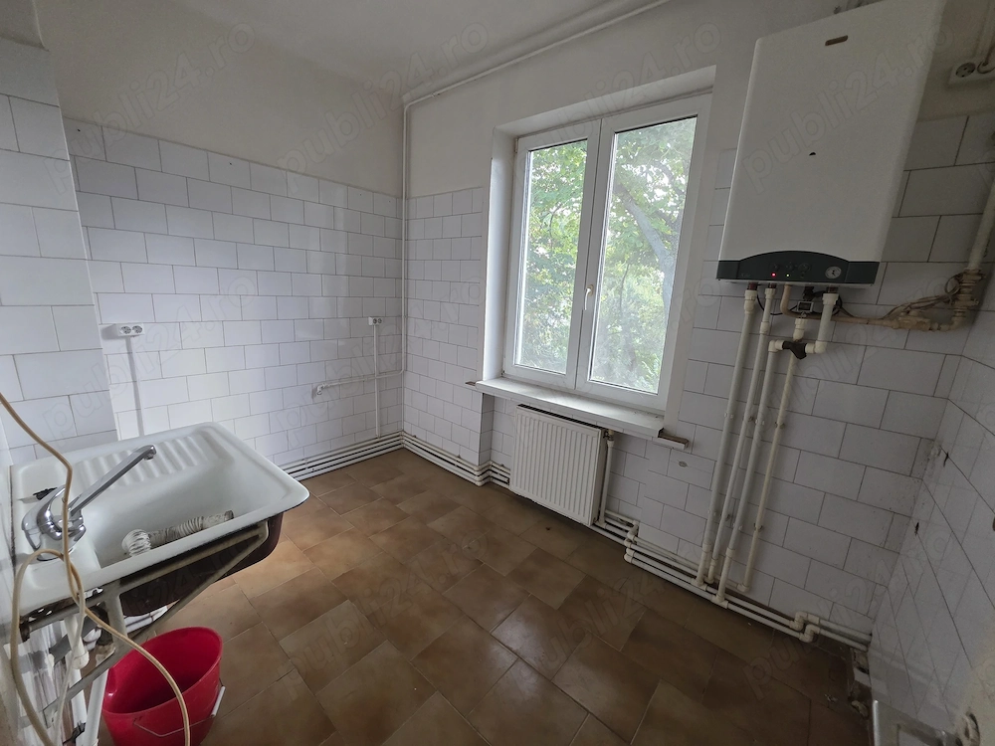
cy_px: 373
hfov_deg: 106.2
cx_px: 498
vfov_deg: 89.9
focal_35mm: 13
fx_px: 374
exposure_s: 1/50
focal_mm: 2.2
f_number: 1.9
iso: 320
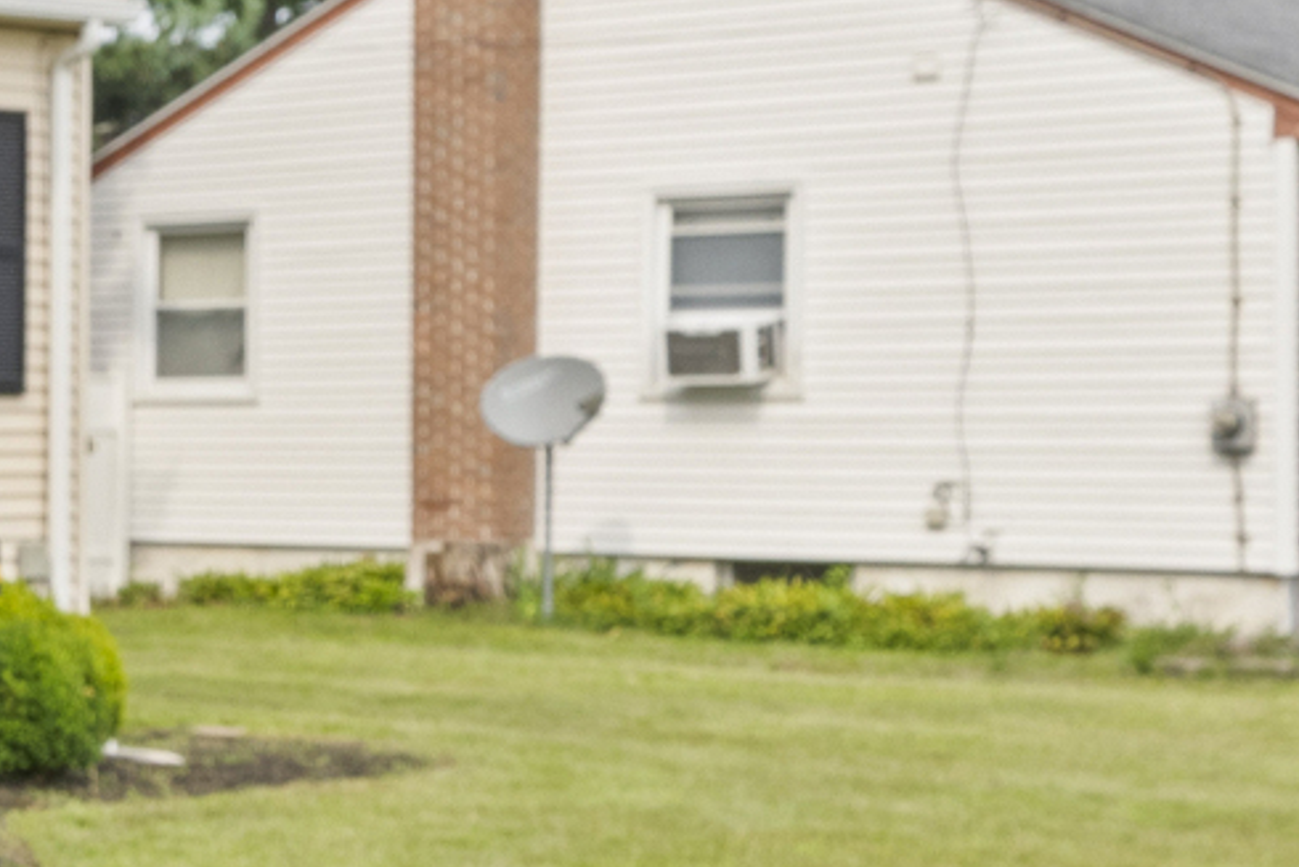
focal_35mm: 94
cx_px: -1341
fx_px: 3393
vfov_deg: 14.6
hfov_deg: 16.3
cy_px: 477
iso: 320
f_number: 8
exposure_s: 1/160
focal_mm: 15
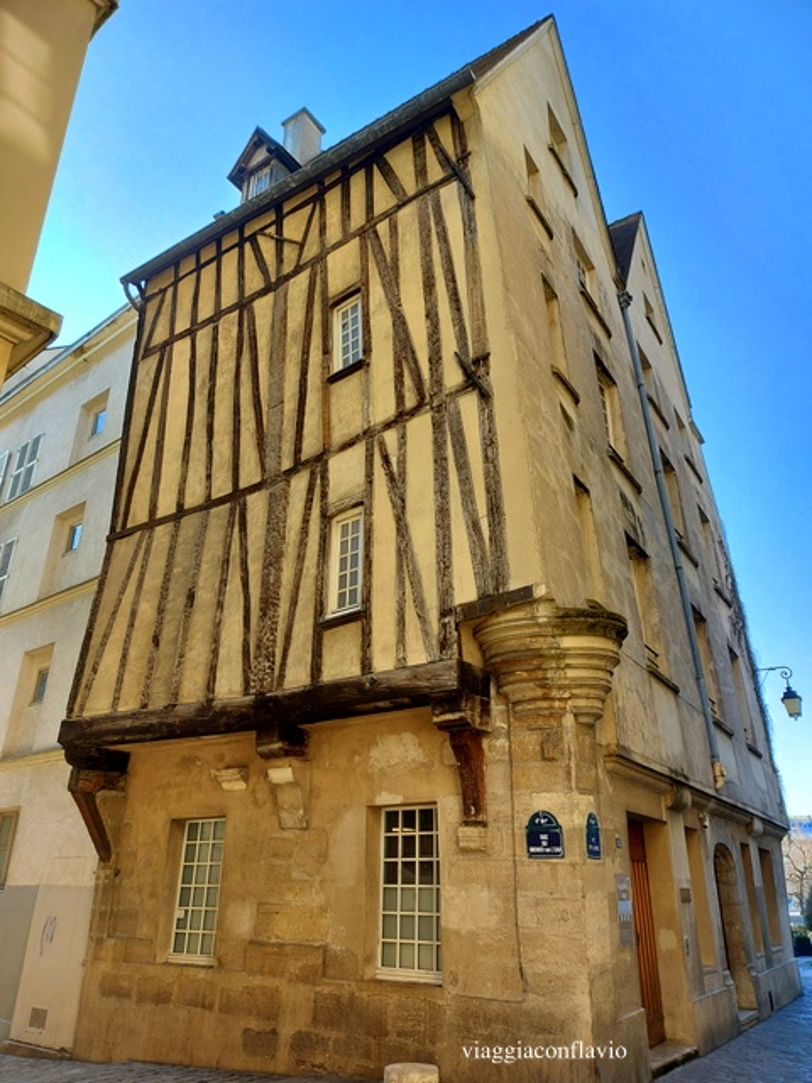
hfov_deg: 56.8
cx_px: 406
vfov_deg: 71.6
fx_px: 751
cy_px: 542
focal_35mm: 24
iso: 32
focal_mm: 5.23
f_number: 1.8
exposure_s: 1/193
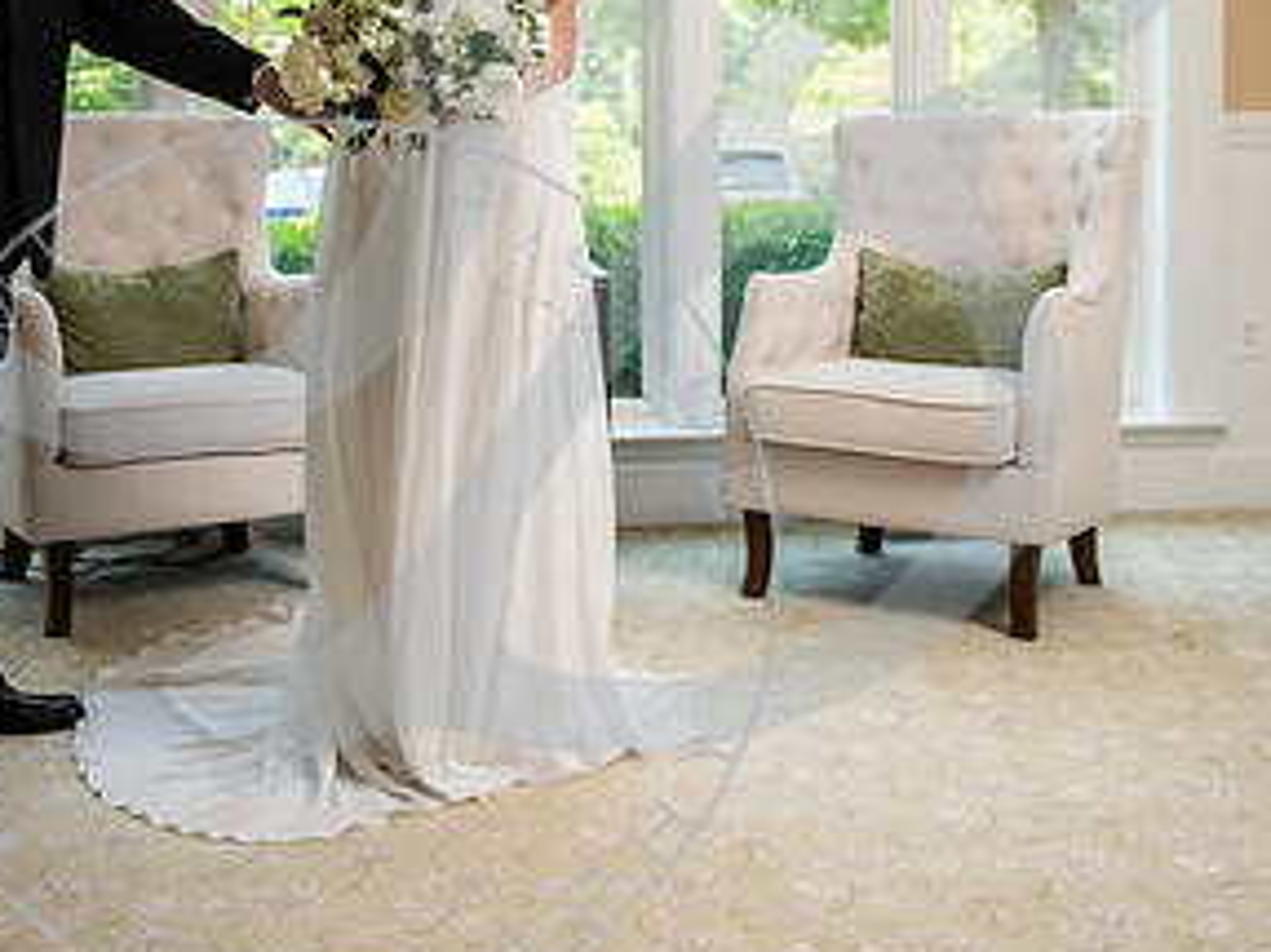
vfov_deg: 29.6
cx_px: 579
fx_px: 1762
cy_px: 201
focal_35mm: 48
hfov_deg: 39.6
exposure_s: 1/160
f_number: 2.8
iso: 100
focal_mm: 24
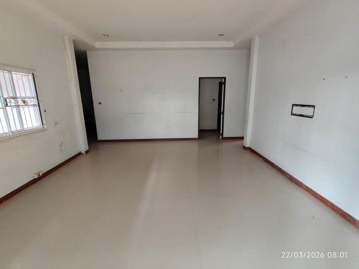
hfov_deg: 94.5
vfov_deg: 78.1
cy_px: 134
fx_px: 166
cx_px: 180
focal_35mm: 16
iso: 163
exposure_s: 1/33.3
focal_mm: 1.67
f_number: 2.2
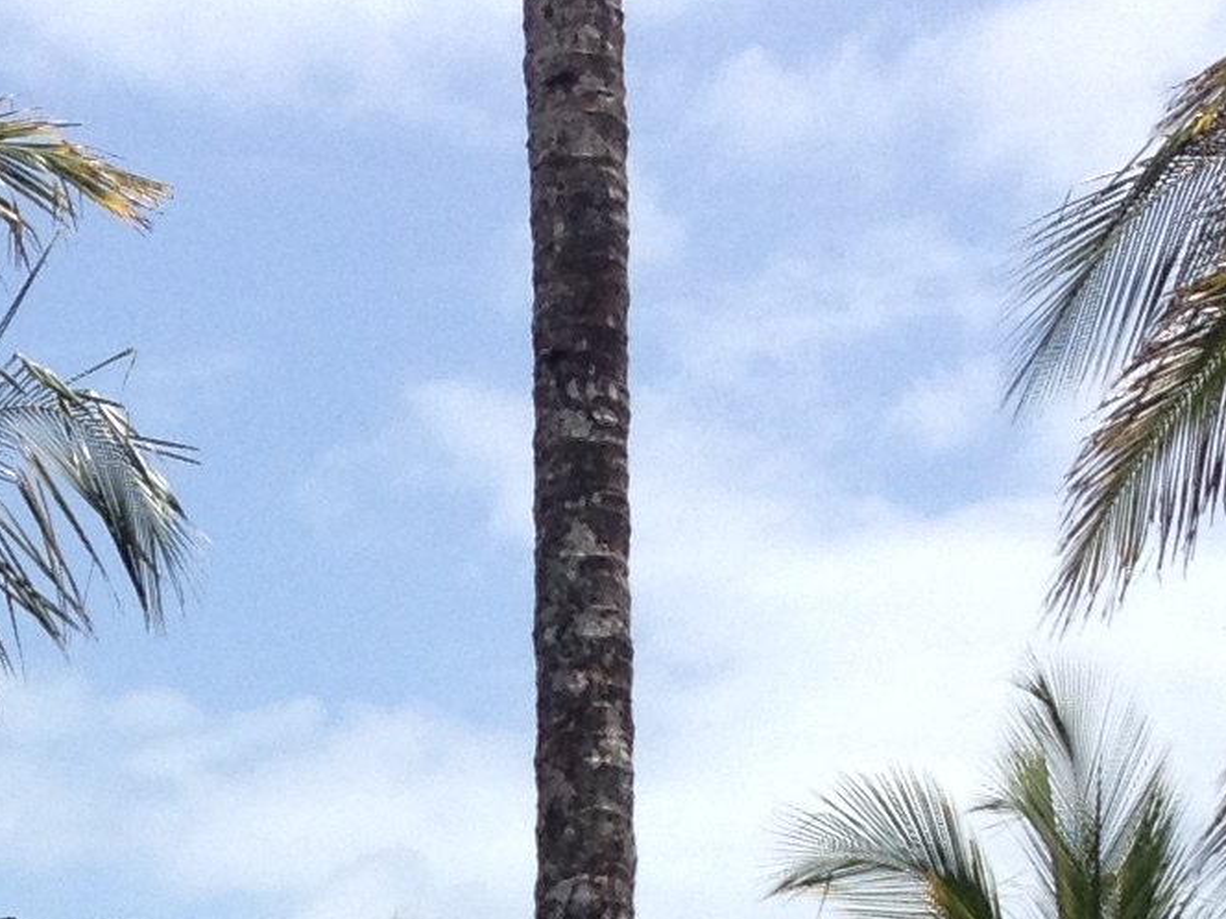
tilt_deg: -1.2
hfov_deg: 11.4
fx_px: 6092
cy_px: 1790
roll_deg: -0.9
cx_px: -68
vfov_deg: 8.2
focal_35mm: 172
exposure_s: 1/1905
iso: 50
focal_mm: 4.28
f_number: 2.4
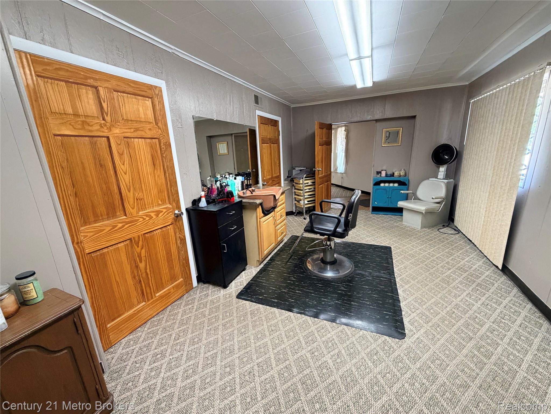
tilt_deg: -13.9
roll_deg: +3.2
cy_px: 207
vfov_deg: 85.7
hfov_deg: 102.1
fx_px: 223
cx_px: 276
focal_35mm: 14
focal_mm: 2.22
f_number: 2.2
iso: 320
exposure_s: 1/60
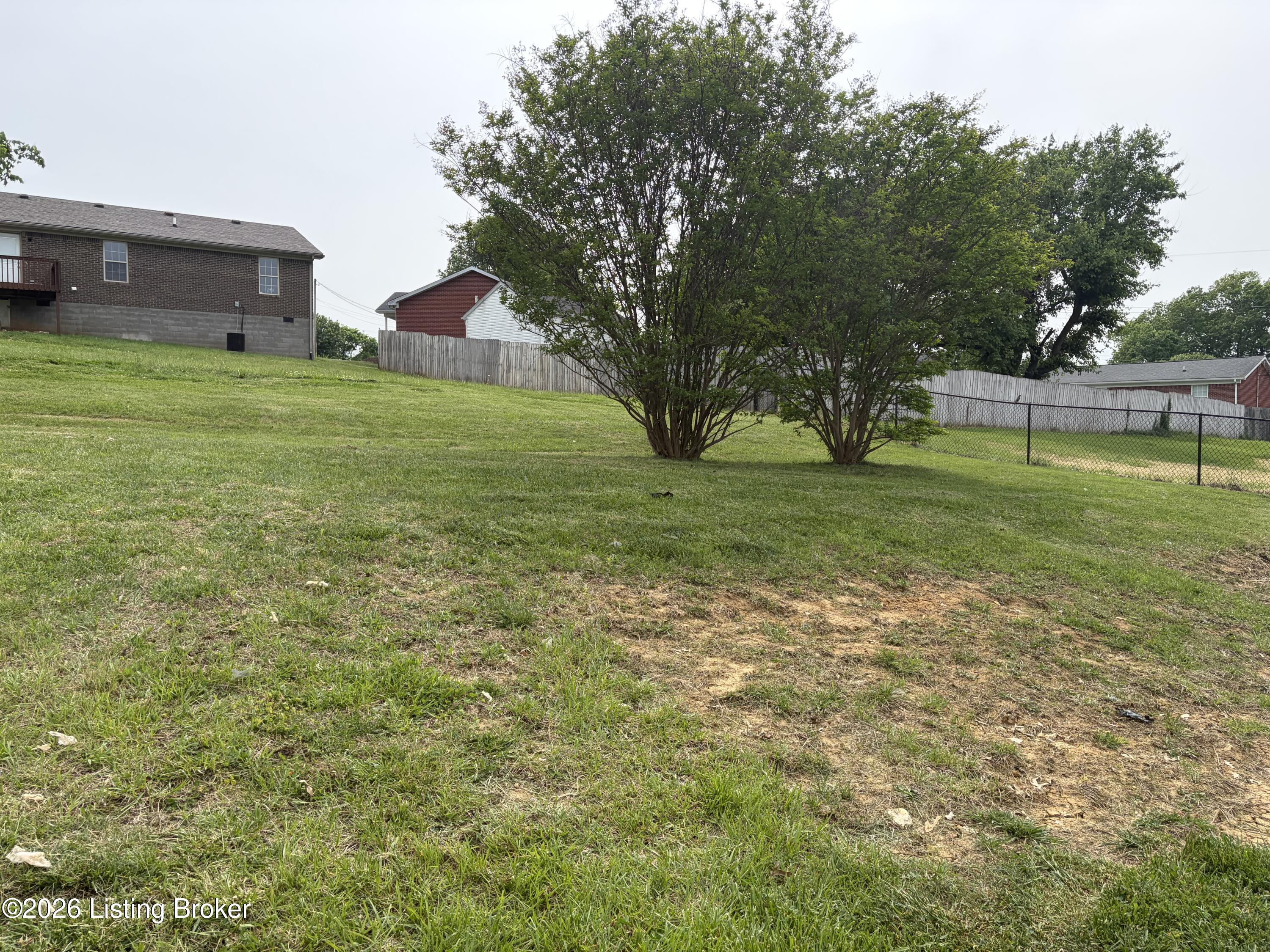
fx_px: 954
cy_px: 476
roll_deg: -0.1
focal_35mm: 26
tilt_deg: -1.8
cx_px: 635
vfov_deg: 53.1
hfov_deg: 67.3
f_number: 1.6
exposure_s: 1/2985
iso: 64
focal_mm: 5.96
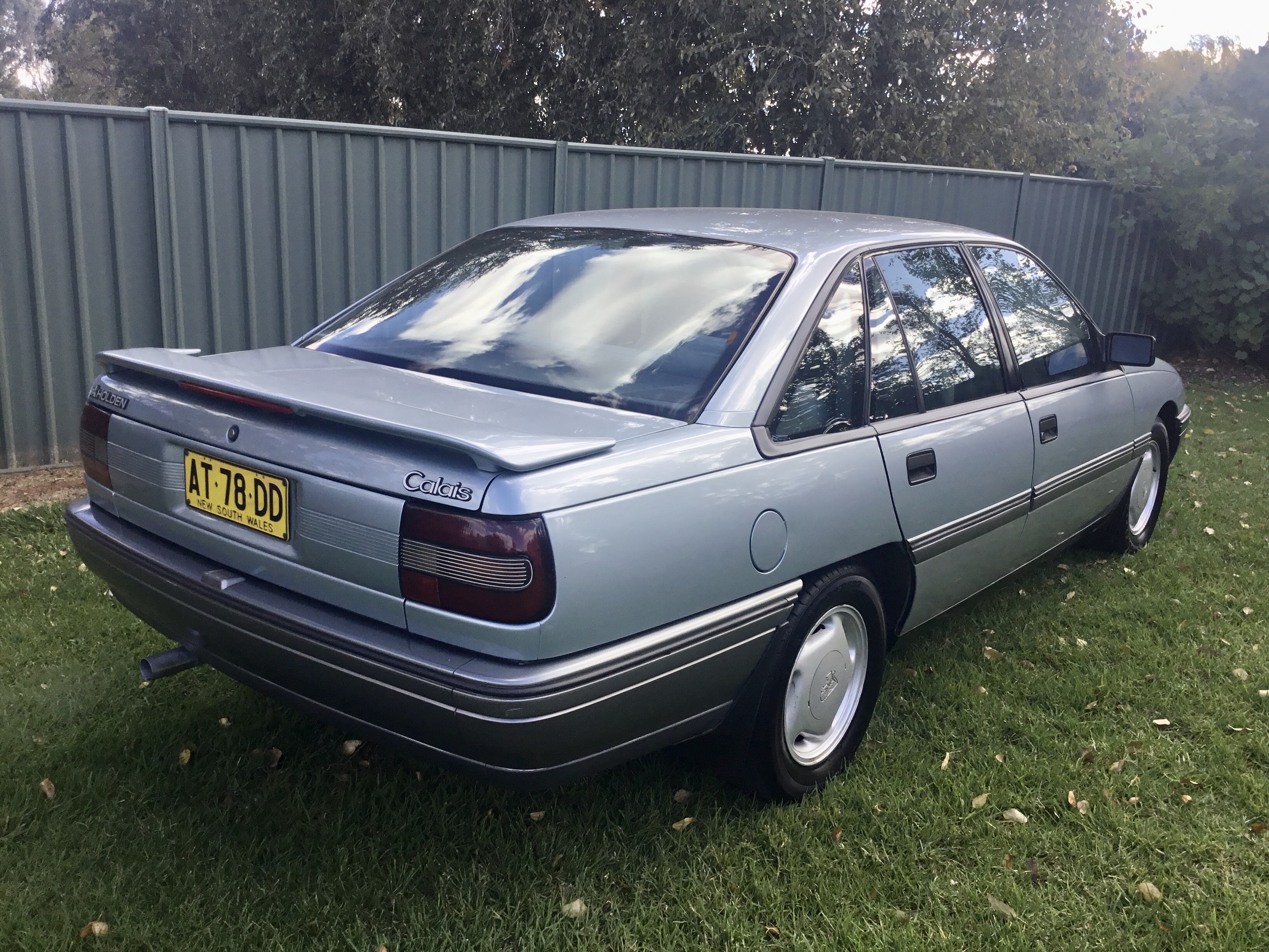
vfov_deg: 45.4
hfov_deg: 58.4
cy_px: 476
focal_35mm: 31
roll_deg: -1.4
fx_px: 1136
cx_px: 634
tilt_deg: -12.3
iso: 25
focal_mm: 3.3
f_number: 2.4
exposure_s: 1/359
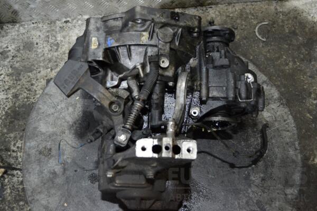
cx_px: 158
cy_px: 106
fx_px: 423
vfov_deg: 28.1
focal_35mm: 48
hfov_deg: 41.1
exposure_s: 1/30
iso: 1800
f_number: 4.8
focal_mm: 32
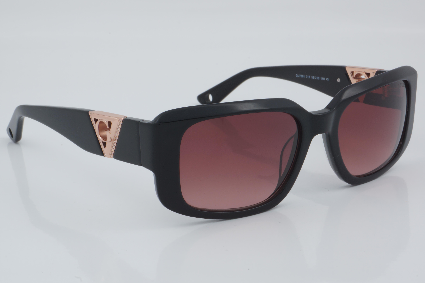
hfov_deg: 27.0
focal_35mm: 75
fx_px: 885
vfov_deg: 18.2
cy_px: 142
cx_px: 212
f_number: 32
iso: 100
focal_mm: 50
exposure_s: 1/4
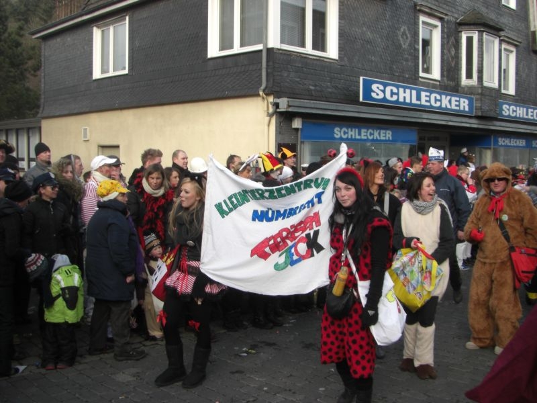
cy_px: 202
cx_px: 268
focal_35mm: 38
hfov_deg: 49.0
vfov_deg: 37.7
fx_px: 589
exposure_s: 1/100
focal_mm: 6.3
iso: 64
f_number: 4.6
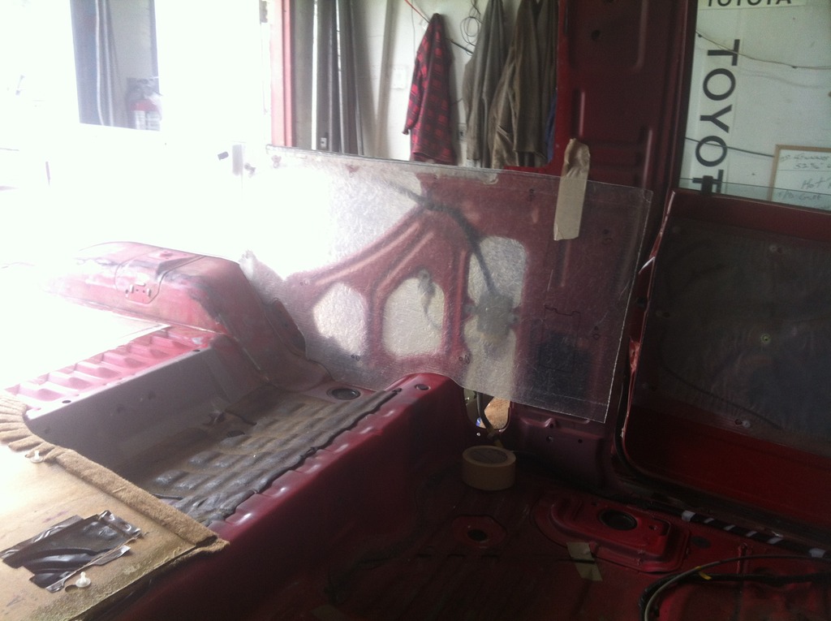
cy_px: 310
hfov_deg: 52.7
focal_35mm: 35
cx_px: 416
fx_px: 839
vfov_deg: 40.6
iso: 80
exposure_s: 1/17
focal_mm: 3.85
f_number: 2.8
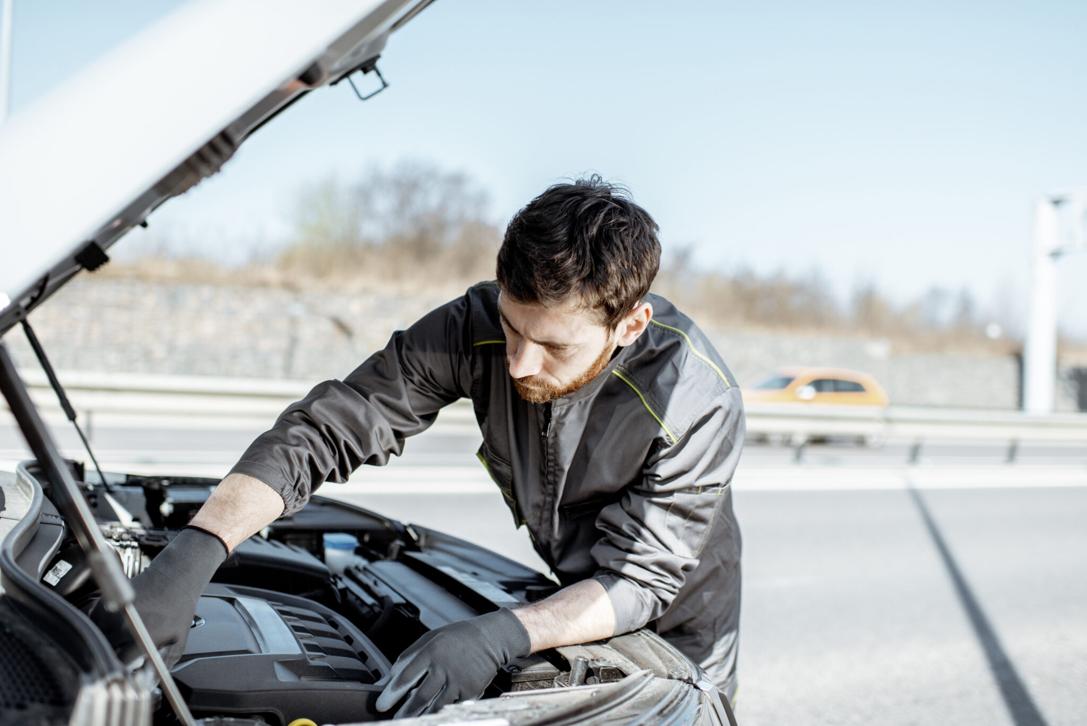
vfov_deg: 37.9
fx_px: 1057
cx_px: 544
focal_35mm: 35
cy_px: 363
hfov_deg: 54.4
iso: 200
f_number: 2.2
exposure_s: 1/2500
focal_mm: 35
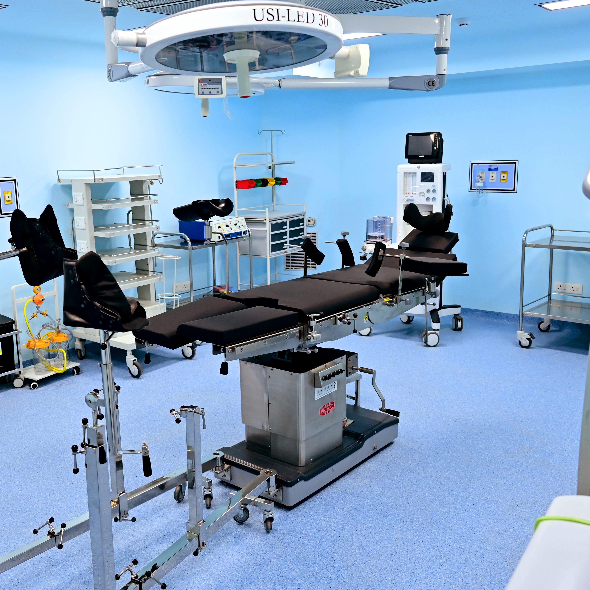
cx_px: 237
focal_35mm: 36
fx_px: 694
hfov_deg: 45.8
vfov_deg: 46.0
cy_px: 288
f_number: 4.5
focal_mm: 24
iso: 1000
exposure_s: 1/100
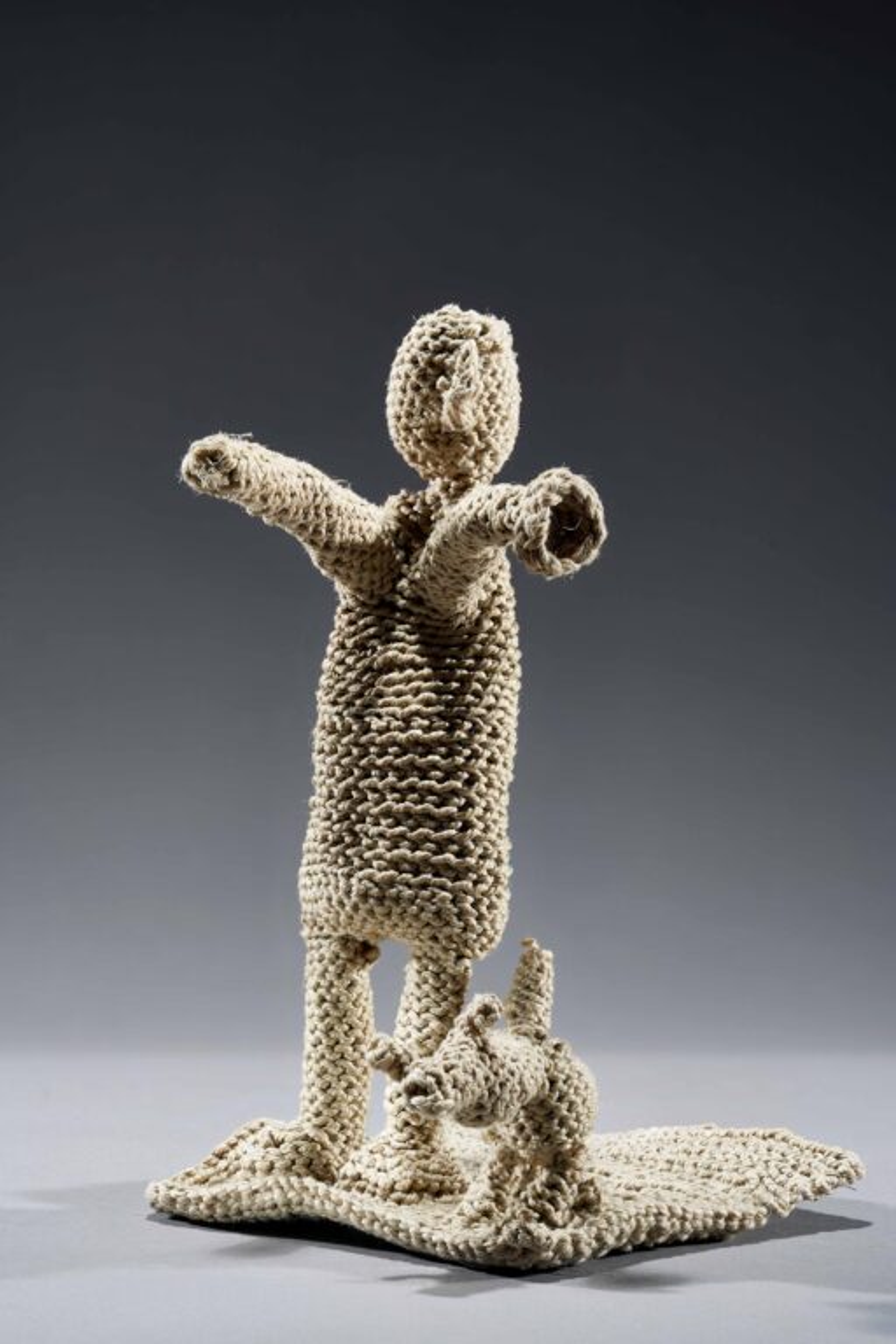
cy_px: 672
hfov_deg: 16.1
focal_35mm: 85
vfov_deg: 23.9
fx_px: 3173
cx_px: 448
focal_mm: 85
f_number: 13
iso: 50
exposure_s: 1/125
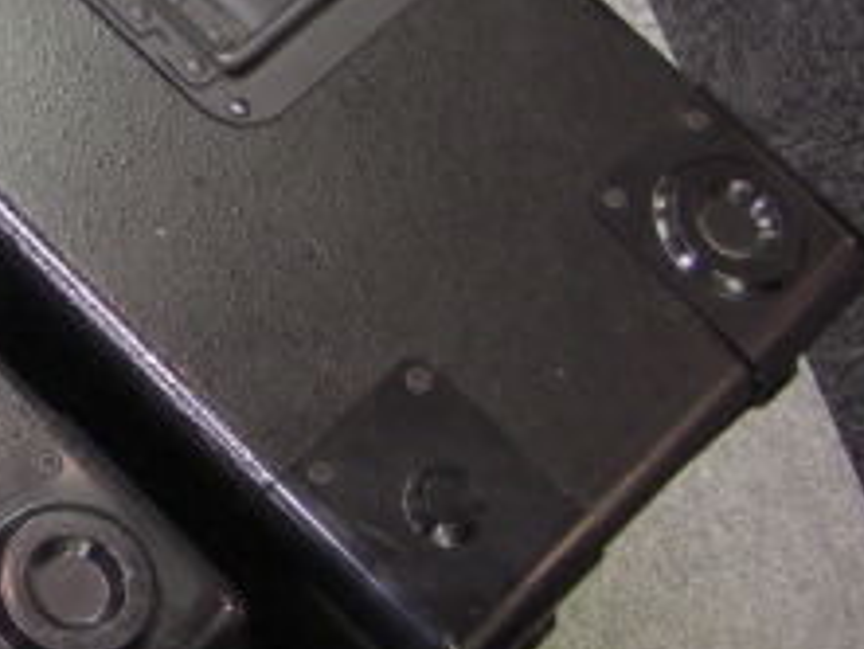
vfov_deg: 13.5
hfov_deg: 16.7
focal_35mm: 110
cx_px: -313
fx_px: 2747
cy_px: 270
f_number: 3.4
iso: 200
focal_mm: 6.3
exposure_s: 1/15
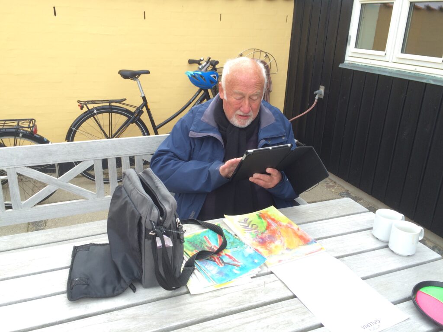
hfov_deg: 61.7
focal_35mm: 29
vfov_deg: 48.2
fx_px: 371
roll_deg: -1.7
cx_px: 222
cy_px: 166
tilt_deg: -21.0
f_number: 2.2
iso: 32
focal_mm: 4.15
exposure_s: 1/137
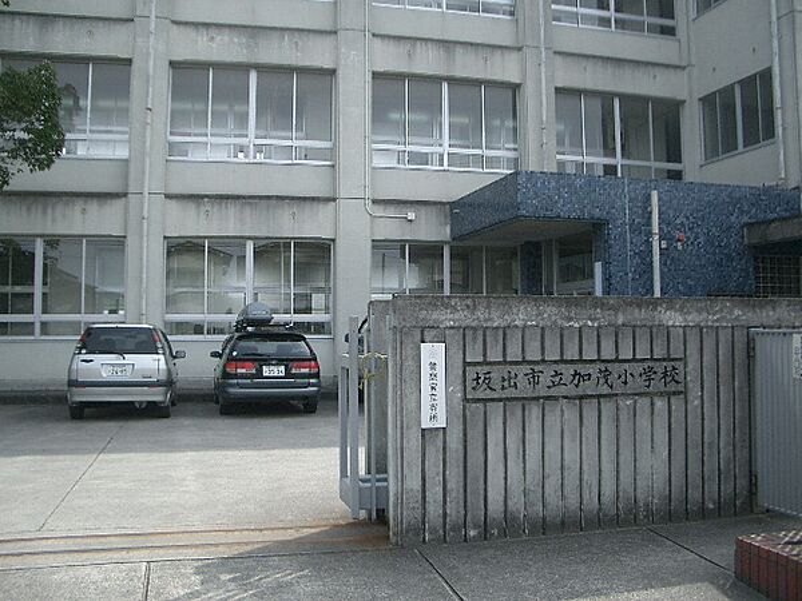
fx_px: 811
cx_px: 401
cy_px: 300
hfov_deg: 52.6
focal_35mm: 35
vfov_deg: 40.7
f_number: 2.6
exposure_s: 1/500
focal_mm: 5.8
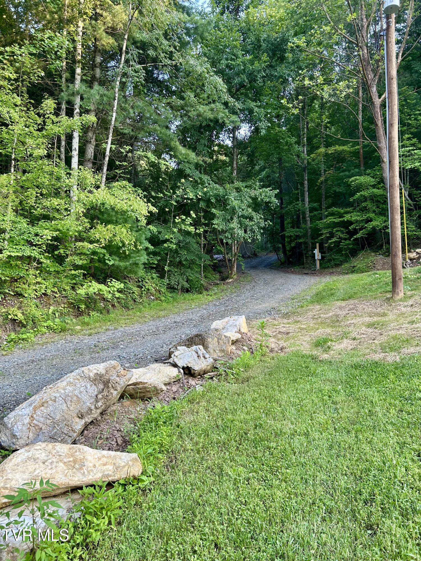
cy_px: 280
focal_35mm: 26
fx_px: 422
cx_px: 210
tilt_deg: +4.3
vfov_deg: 67.3
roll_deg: -0.2
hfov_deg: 53.1
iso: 40
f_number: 1.5
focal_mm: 5.7
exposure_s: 1/153
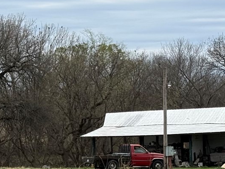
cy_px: 215
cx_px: 32
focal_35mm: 174
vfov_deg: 8.4
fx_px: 1130
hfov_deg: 11.3
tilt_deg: -4.5
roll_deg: +1.0
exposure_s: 1/4329
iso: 64
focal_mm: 6.76
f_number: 1.78
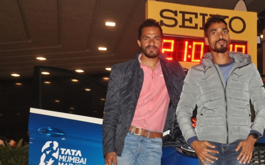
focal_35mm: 74
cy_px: 138
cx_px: 236
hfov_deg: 26.9
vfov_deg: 17.4
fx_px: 534
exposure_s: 1/60
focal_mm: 25
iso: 800
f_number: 4
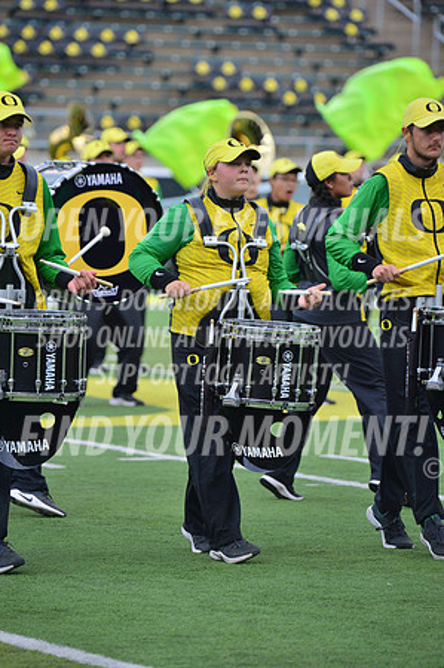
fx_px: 4821
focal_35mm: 260
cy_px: 334
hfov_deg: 5.3
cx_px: 222
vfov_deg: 7.9
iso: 640
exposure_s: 1/800
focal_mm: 260
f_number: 5.6
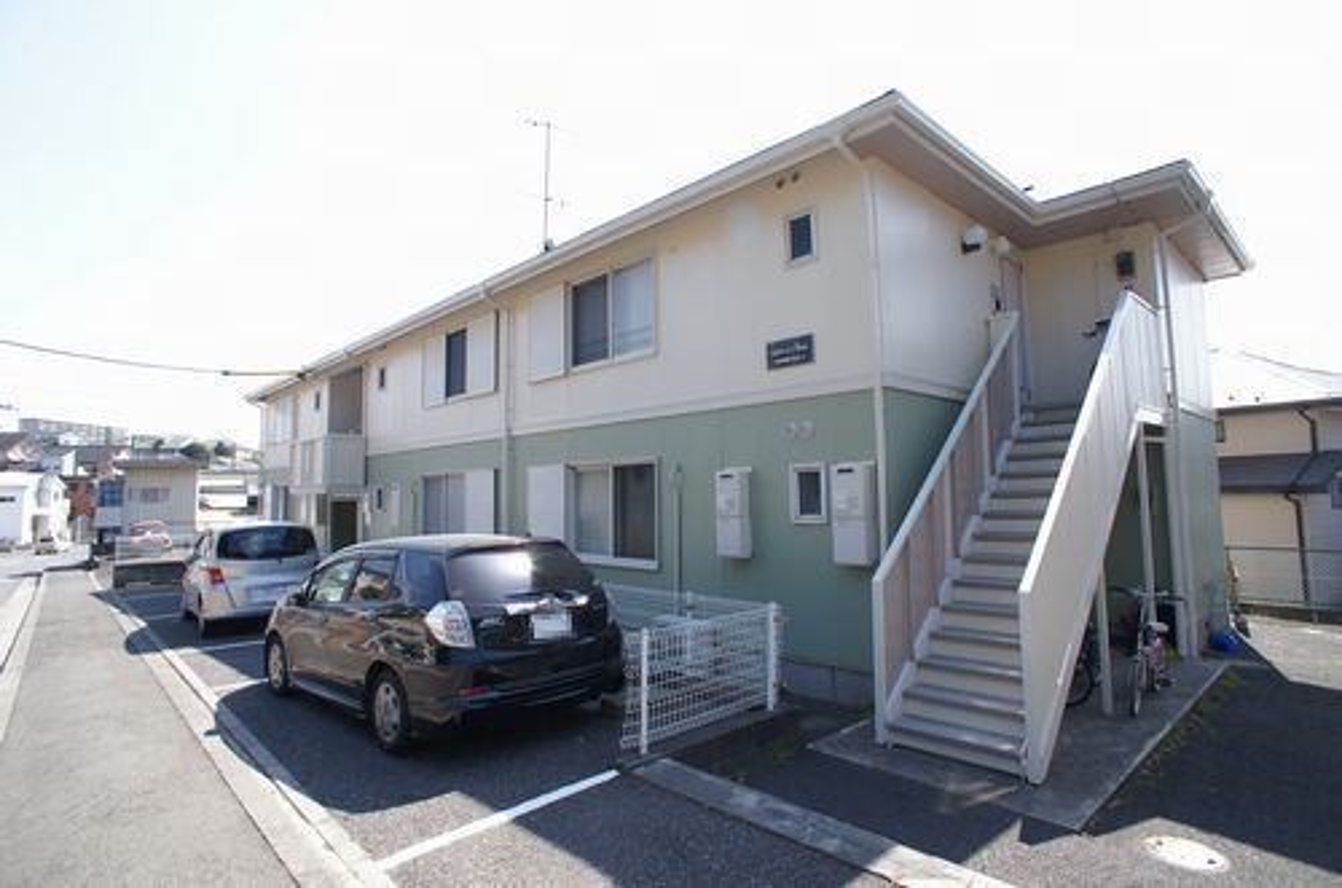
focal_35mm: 24
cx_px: 671
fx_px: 893
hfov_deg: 73.9
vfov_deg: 52.9
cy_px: 444
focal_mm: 16
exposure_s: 1/200
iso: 200
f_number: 7.1
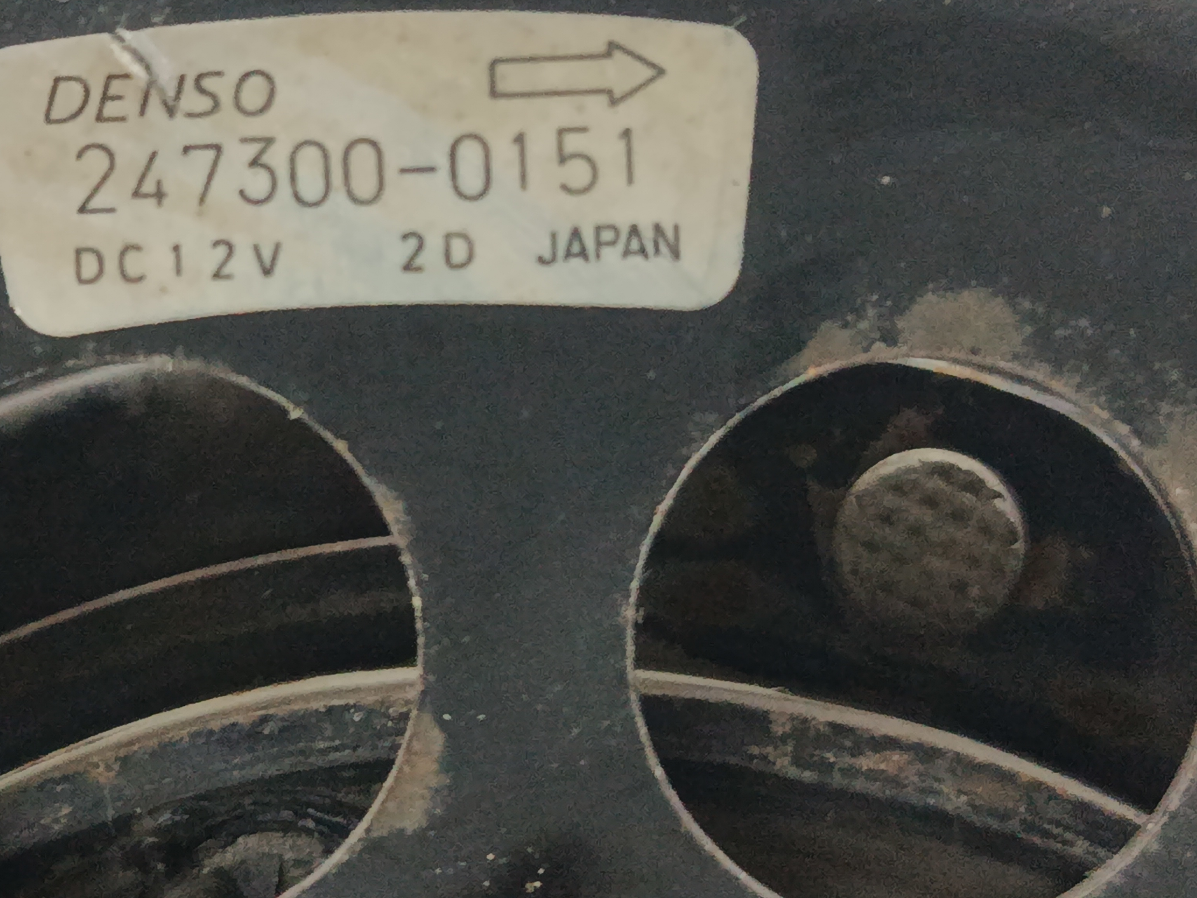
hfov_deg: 26.3
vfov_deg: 19.9
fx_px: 2559
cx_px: 476
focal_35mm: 74
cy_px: 329
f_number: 1.7
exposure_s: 1/25
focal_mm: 5.24
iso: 1791
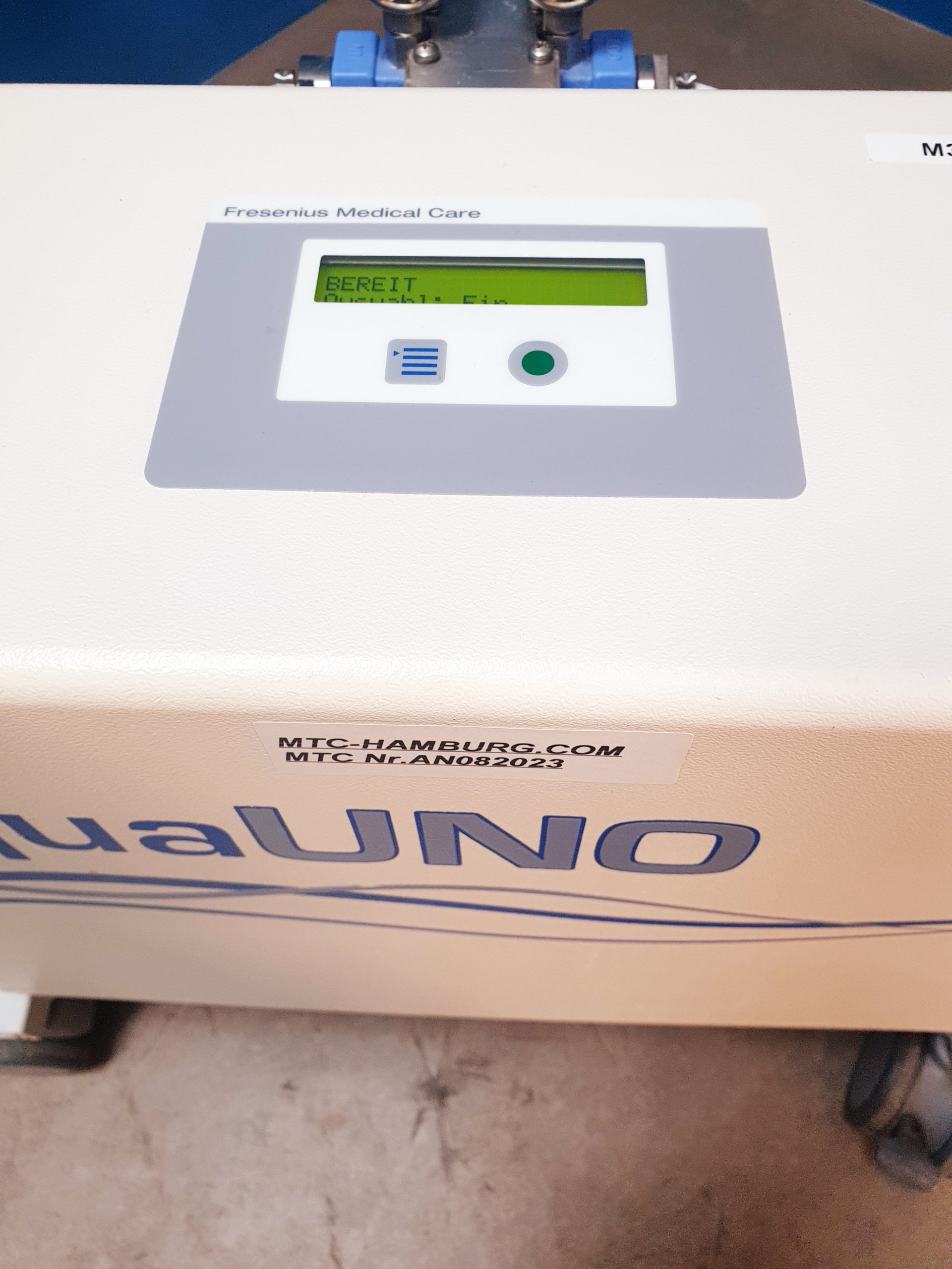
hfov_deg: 53.1
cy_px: 634
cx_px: 476
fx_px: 953
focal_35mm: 26
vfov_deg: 67.3
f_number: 2.4
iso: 160
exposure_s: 1/50
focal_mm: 4.3
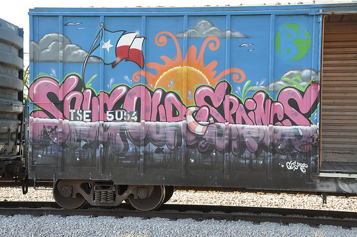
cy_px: 118
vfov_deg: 20.1
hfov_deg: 29.9
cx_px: 178
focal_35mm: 68
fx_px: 668
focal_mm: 45
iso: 200
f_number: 9
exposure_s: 1/80
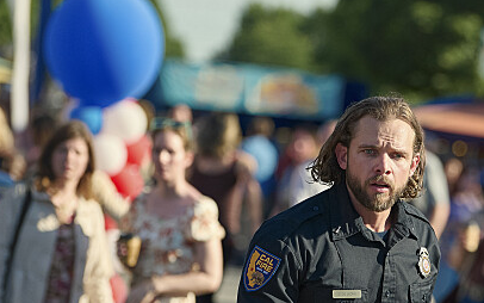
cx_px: 376
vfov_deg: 5.0
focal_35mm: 261
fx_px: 3444
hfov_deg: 8.0
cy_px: 225
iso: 400
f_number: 2.8
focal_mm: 130
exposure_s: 1/5000
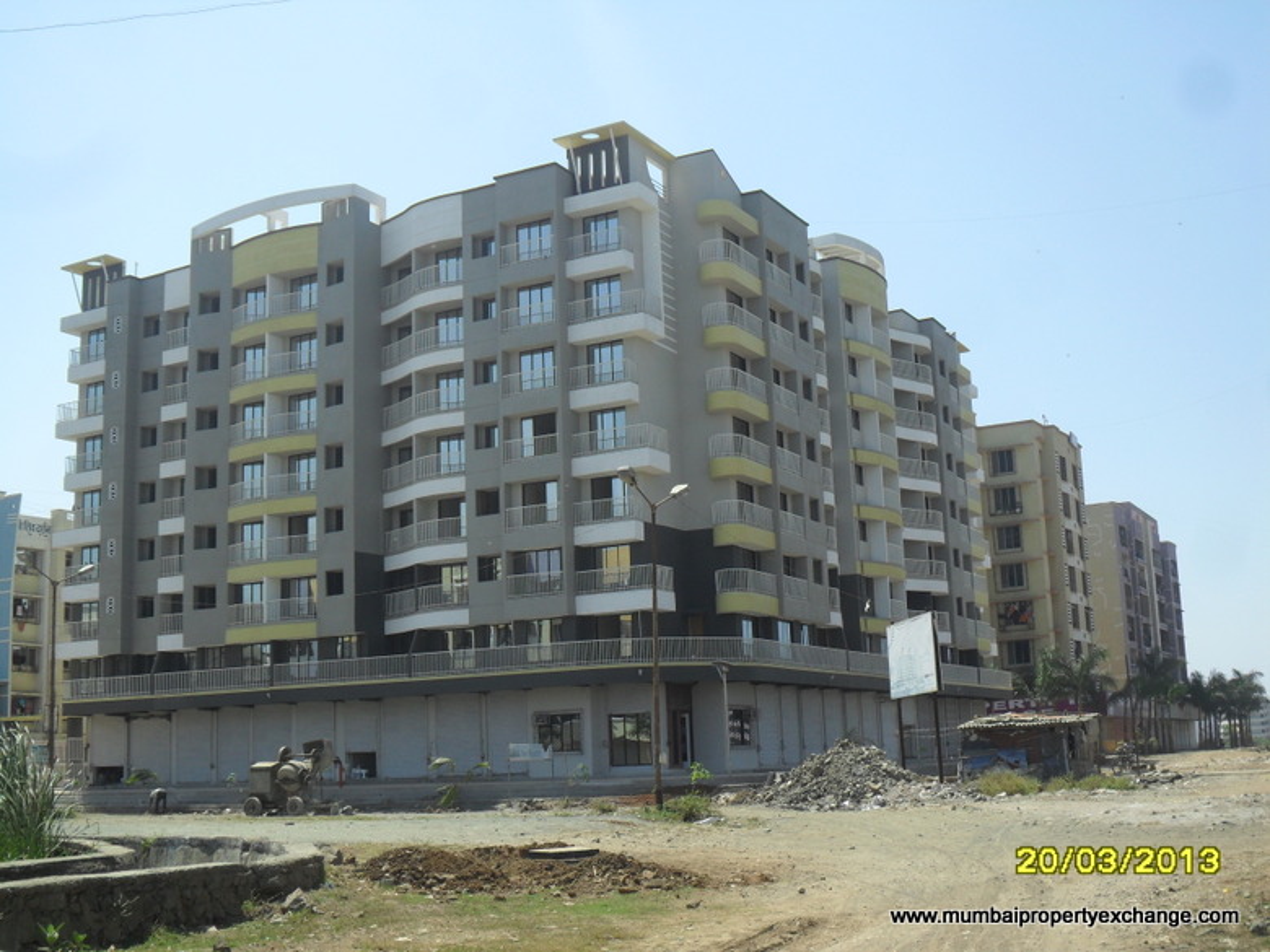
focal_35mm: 44
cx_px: 635
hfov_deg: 42.9
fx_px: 1614
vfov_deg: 32.9
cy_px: 476
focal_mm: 7.8
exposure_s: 1/750
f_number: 4.5
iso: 100
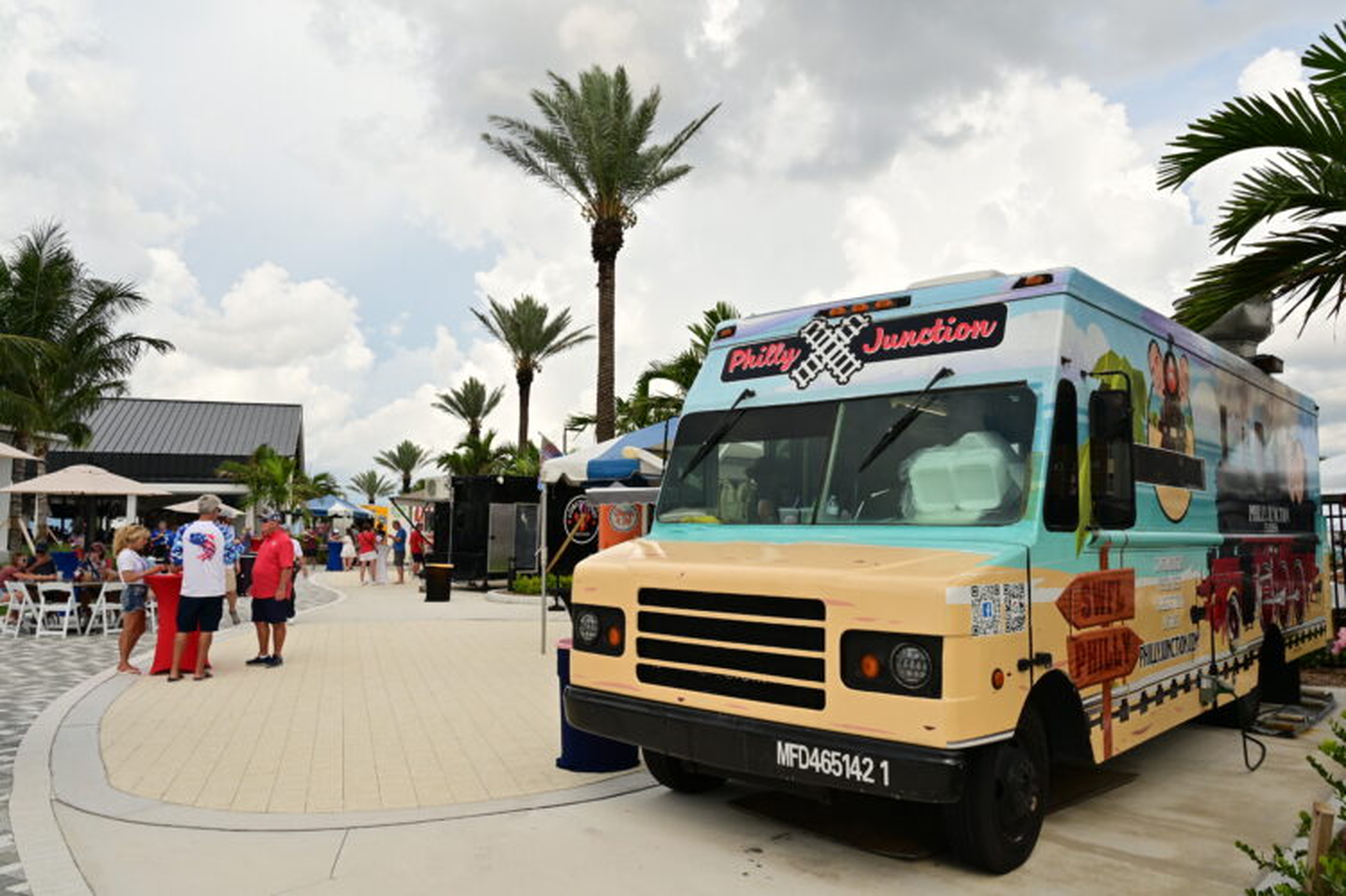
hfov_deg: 68.4
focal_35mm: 26
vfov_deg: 48.7
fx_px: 990
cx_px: 673
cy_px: 448
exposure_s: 1/160
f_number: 11
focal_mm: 26.5
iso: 100
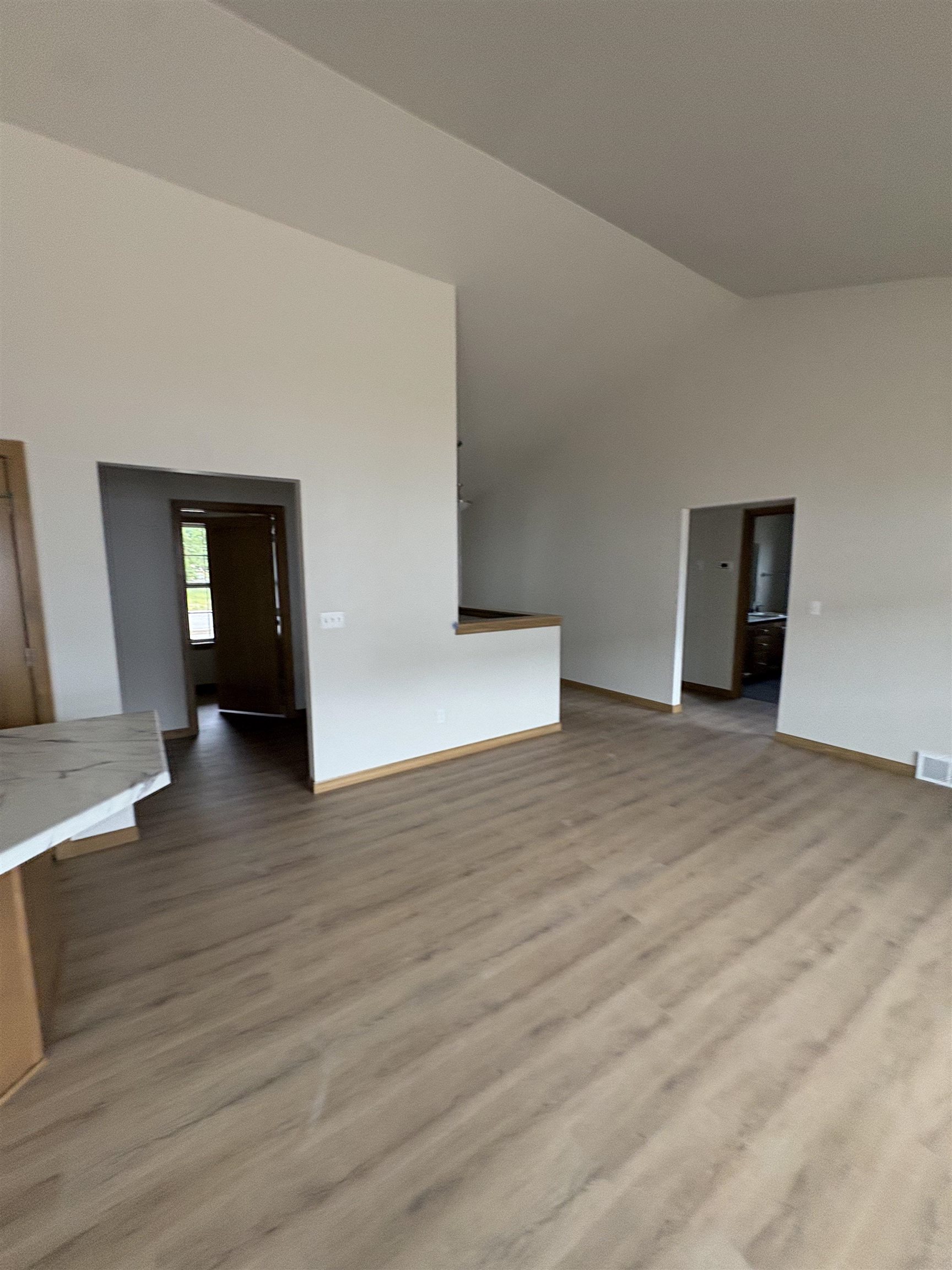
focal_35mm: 14
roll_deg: -1.7
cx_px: 476
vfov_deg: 102.1
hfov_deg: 85.7
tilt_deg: -7.6
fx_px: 513
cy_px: 635
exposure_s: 1/99
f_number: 2.2
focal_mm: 2.22
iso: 200
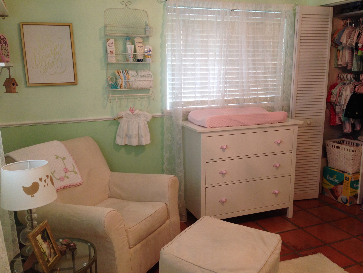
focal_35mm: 33
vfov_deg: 42.9
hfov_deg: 55.4
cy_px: 136
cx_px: 182
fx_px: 346
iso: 125
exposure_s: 1/20
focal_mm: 4.12
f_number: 2.4
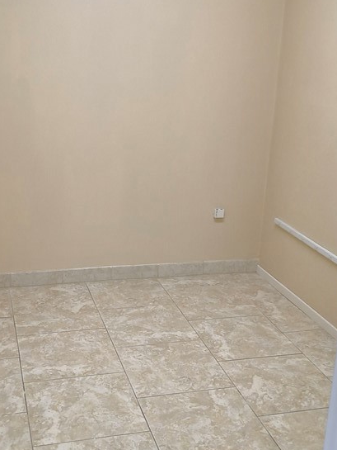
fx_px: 610
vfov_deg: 40.4
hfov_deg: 30.9
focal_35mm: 47
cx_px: 163
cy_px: 242
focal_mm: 3.08
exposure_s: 1/120
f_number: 2
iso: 250
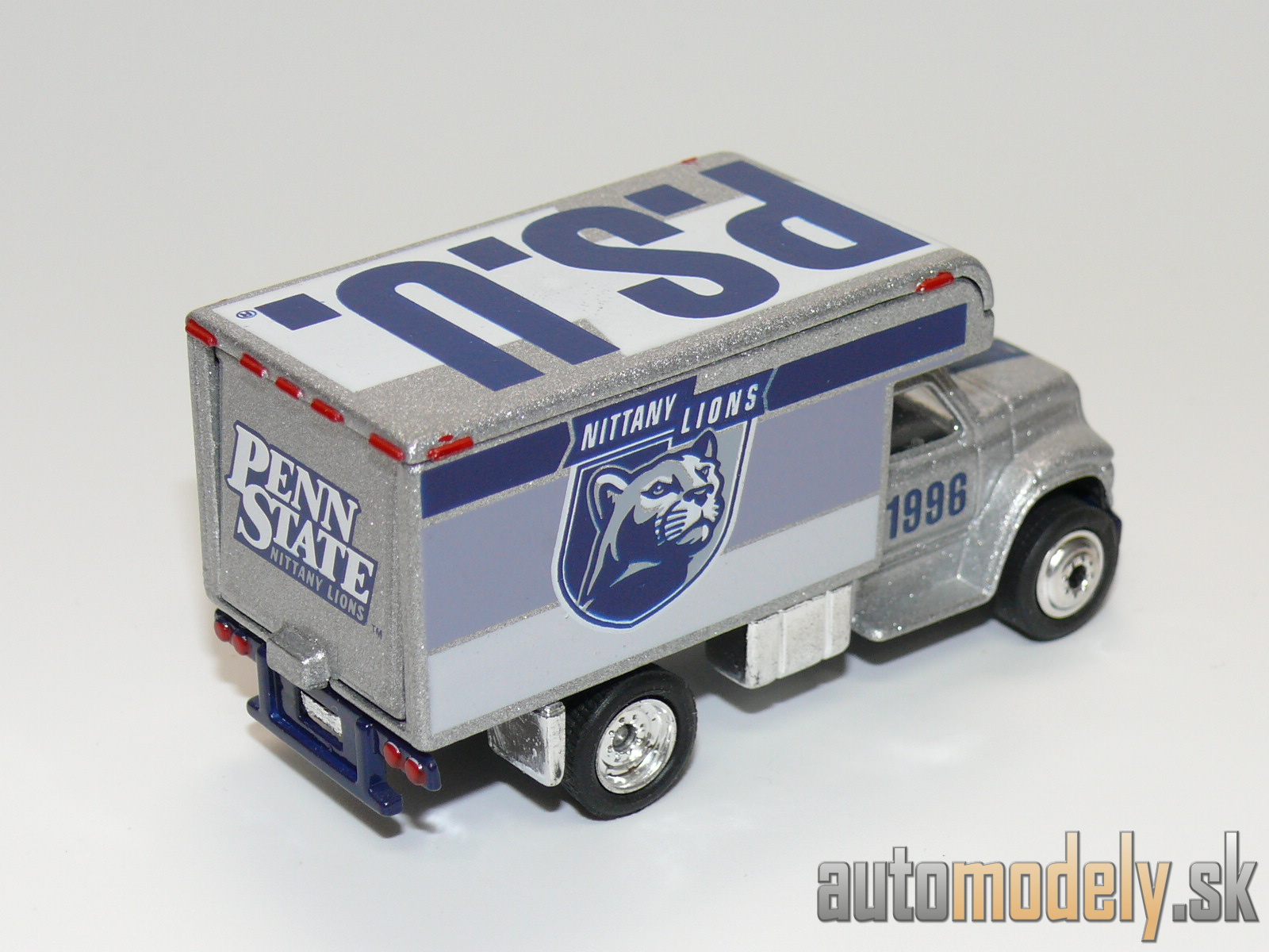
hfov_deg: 22.5
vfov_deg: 17.0
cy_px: 476
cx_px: 634
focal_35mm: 87
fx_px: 3189
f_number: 4
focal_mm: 12.3
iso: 100
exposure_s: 1/30
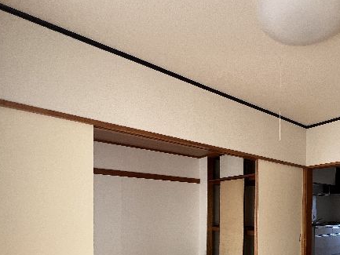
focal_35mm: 24
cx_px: 269
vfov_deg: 51.7
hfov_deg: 65.6
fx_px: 236
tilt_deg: -1.1
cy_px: 218
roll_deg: -0.6
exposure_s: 1/99
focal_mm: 1.57
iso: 125
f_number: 1.8
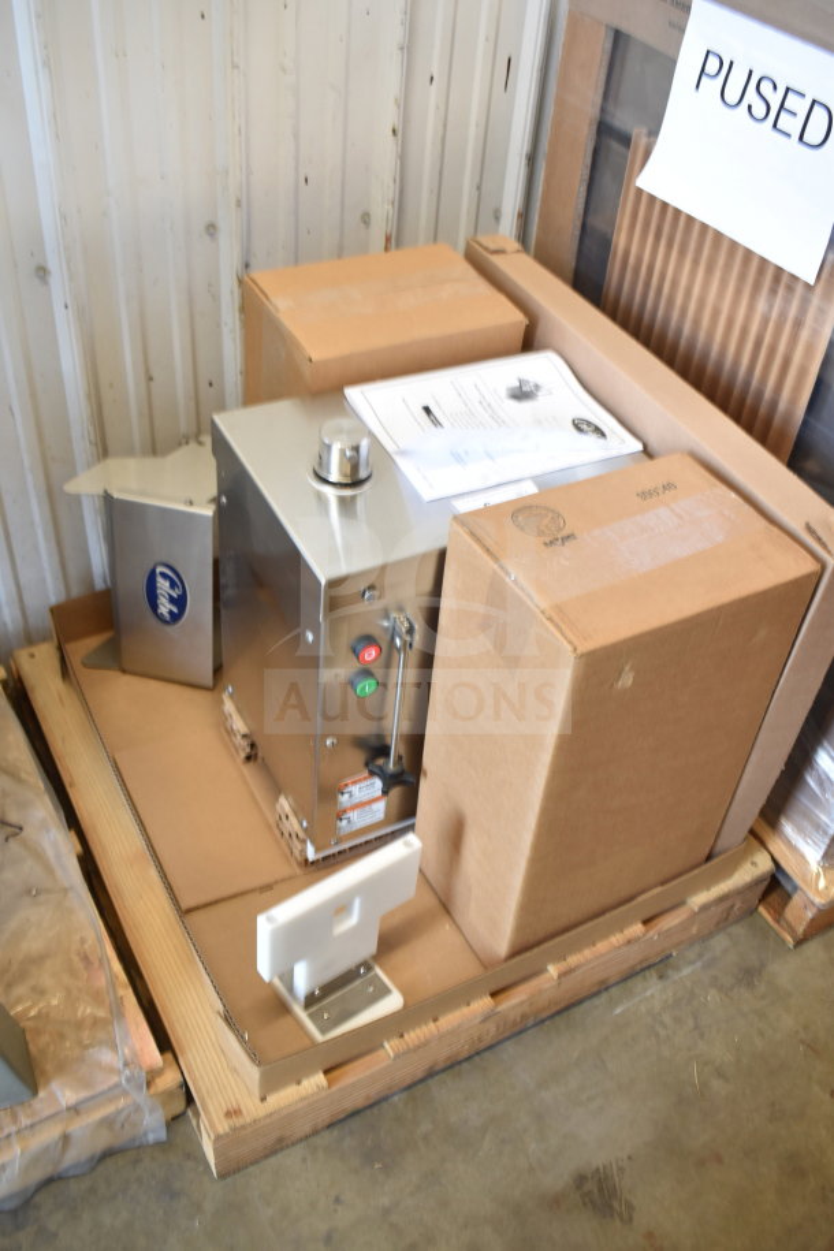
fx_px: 1147
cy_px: 626
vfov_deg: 57.2
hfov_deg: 40.0
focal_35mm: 33
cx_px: 417
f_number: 3.8
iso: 640
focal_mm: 22
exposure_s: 1/30
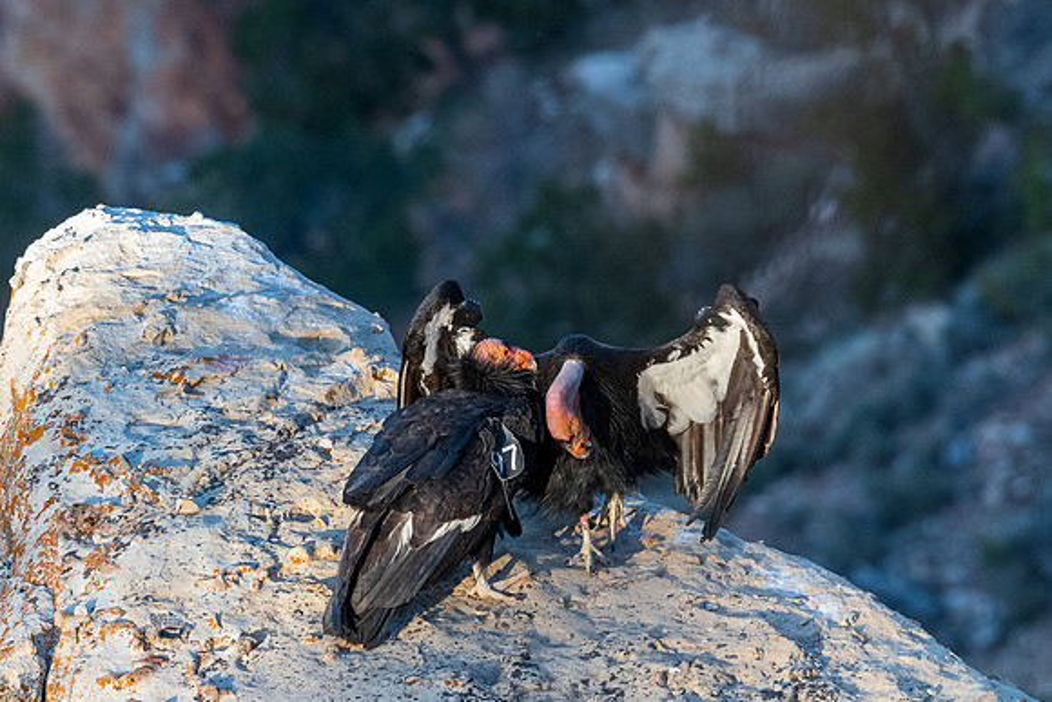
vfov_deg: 1.2
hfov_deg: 1.7
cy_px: 348
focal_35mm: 1188
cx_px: 558
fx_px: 34730
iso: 1400
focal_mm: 500
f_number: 7.1
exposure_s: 1/800
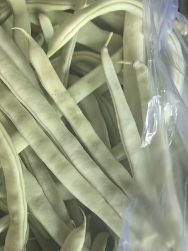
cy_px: 270
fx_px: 507
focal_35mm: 70
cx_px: 8
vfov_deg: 25.9
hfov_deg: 20.5
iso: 160
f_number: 2
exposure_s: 1/100
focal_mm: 5.75
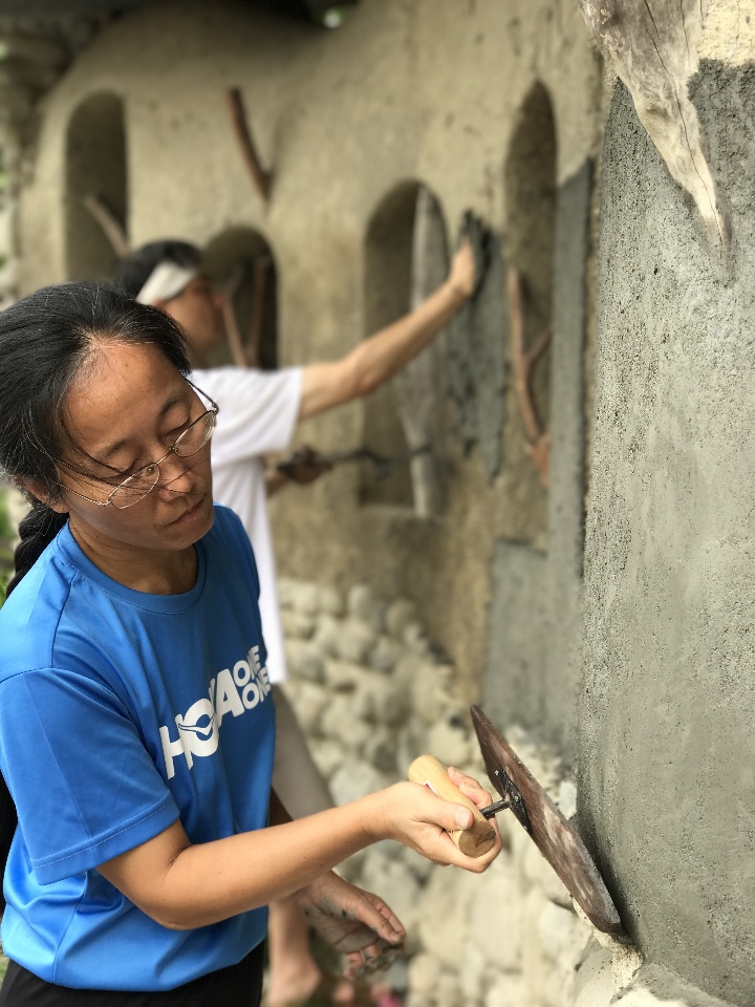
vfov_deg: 33.8
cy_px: 504
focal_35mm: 57
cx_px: 378
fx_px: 1658
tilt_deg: -4.2
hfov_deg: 25.7
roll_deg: +1.3
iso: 20
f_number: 2.8
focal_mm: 6.6
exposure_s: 1/132
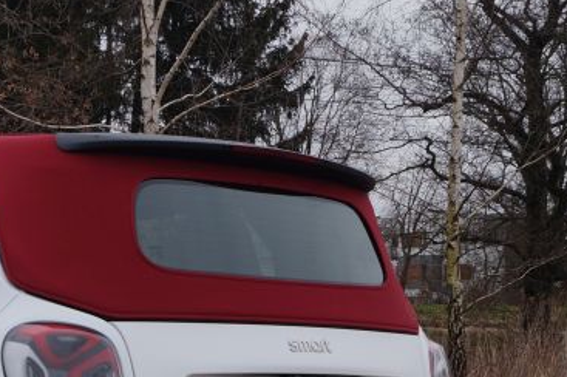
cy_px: 385
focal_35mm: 92
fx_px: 1448
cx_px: 8
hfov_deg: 21.4
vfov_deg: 14.6
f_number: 10
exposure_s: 1/100
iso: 100
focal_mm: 22
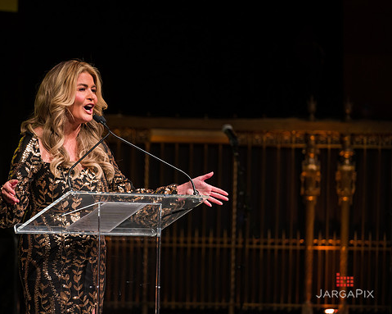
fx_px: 2633
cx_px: 157
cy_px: 157
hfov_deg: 8.5
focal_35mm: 227
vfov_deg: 6.8
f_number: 4
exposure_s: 1/200
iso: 2000
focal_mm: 200
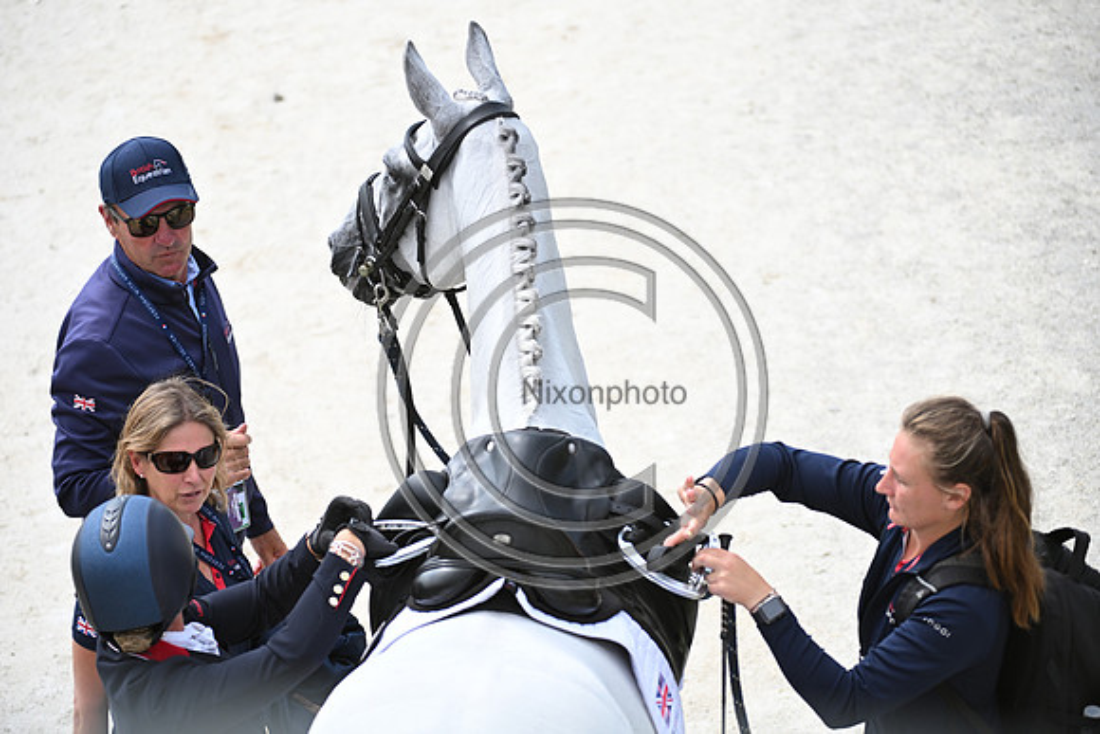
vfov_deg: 6.9
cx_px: 550
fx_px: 6112
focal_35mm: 200
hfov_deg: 10.3
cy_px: 367
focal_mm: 200
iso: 560
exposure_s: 1/1600
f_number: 4.5
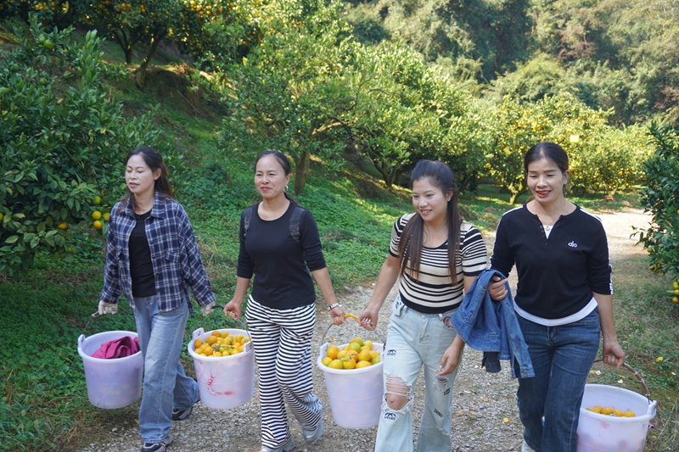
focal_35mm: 36
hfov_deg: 53.1
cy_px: 226
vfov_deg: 36.9
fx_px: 679
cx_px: 340
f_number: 4.5
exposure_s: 1/160
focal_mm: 24
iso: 125
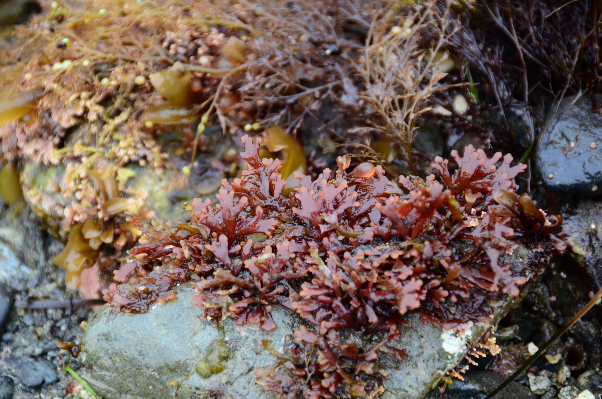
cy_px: 200
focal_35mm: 300
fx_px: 5006
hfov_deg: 6.9
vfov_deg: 4.6
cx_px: 301
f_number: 5.6
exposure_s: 1/200
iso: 560
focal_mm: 200
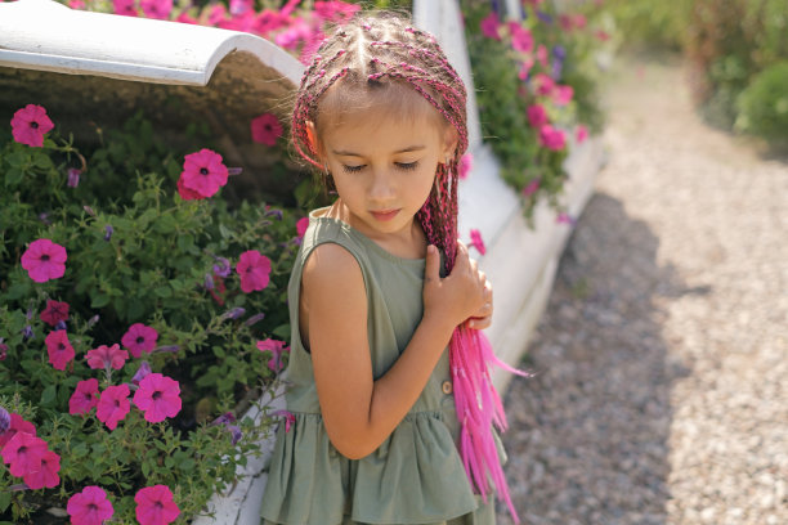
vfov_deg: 25.5
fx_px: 1160
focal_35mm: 53
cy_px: 262
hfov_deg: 37.5
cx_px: 394
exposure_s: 1/800
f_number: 2.2
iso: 160
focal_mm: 35
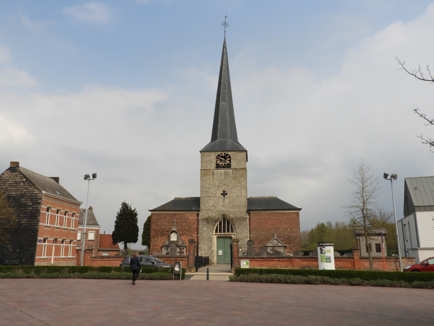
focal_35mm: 30
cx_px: 217
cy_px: 163
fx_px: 376
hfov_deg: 60.0
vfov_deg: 46.8
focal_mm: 5.4
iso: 100
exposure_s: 1/1250
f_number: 3.5
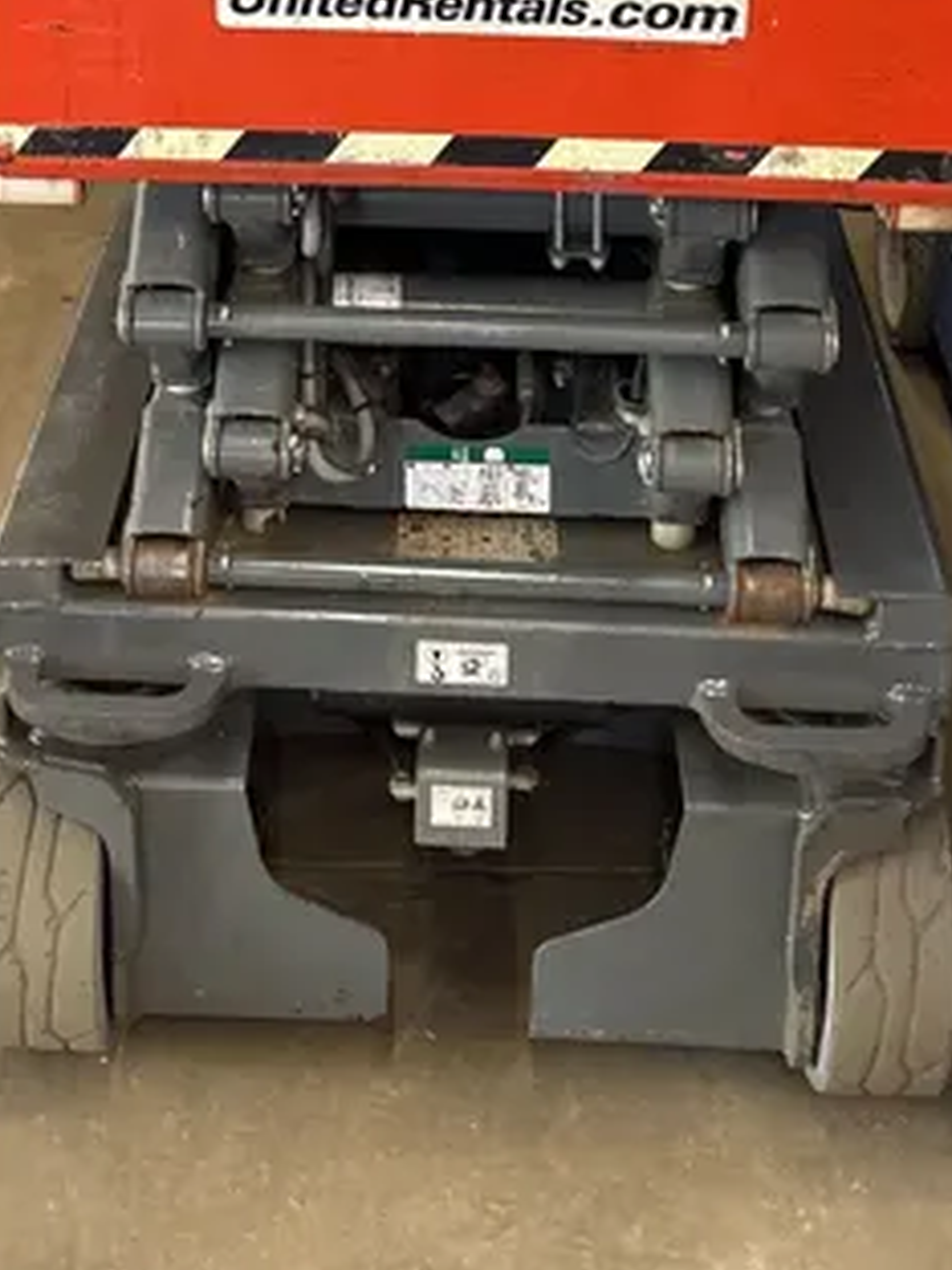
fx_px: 2237
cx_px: 366
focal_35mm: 61
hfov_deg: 24.0
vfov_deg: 28.2
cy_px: -197
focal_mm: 5.96
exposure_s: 1/60
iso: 250
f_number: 1.6
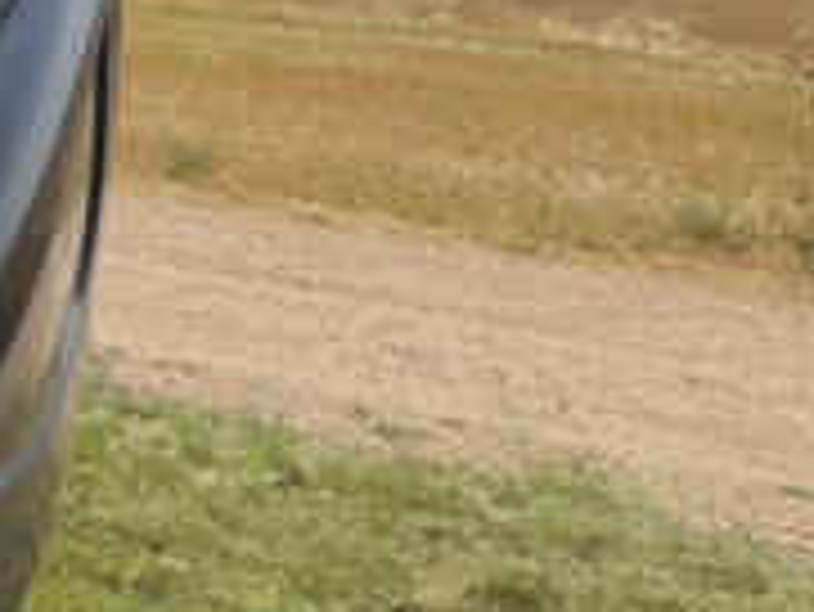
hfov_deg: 16.2
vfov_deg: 18.2
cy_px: -18
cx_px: -976
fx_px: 1859
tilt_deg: -5.5
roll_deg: -0.7
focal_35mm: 79
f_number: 2.2
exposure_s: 1/1198
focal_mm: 2.22
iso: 20
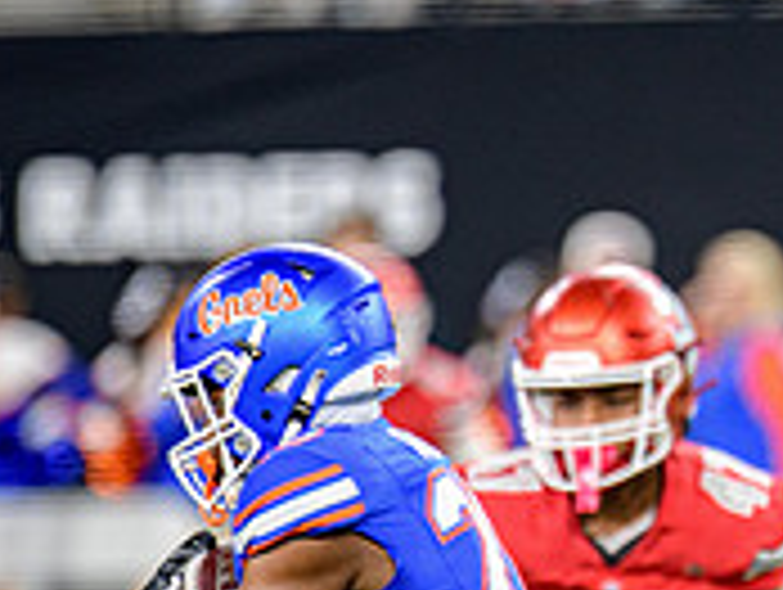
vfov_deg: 1.6
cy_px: 453
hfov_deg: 2.1
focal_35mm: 960
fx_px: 21745
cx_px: 850
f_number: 2.8
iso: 1250
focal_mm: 300
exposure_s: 1/400
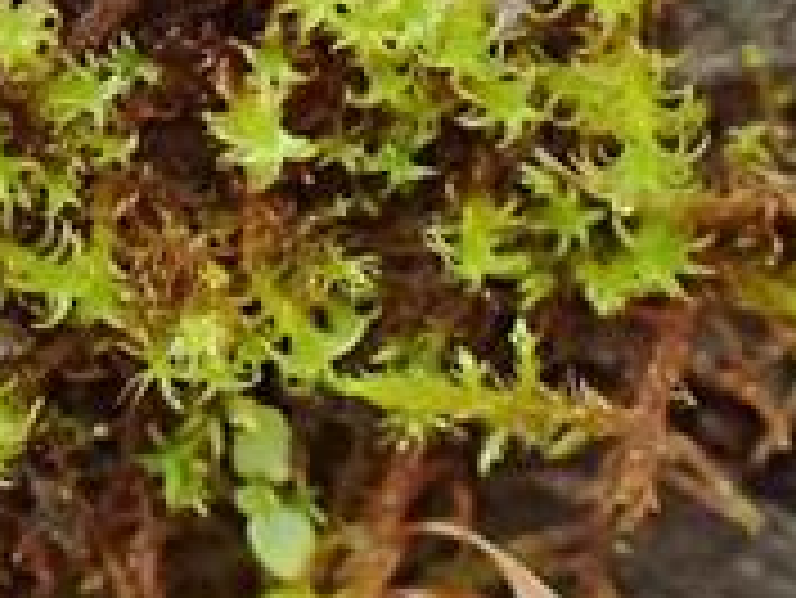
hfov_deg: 17.5
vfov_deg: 13.3
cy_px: -166
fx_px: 2485
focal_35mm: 108
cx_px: -124
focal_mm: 5.5
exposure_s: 1/125
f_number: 2.3
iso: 800
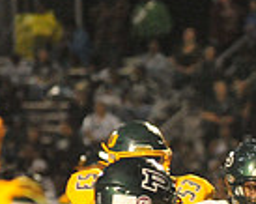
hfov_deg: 2.8
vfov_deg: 2.3
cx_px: 534
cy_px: 303
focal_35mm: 677
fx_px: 5118
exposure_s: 1/250
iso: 6400
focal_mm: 170
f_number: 5
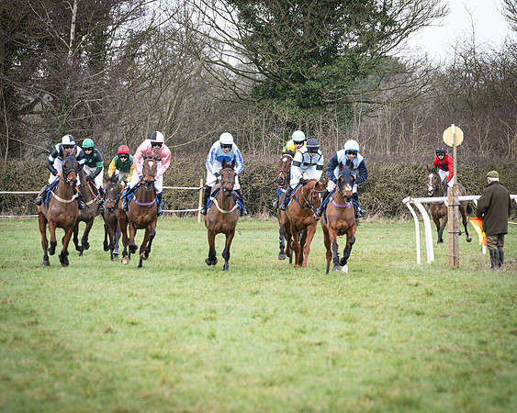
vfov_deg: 5.1
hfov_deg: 6.3
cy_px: 214
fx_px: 4662
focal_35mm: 305
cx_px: 275
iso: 400
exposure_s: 1/800
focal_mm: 165
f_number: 4
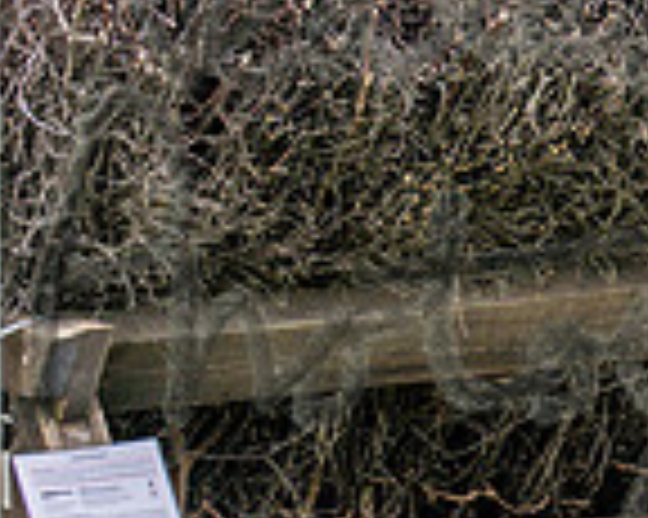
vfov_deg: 4.0
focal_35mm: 386
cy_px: -444
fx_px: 7398
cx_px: 1272
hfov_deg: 4.9
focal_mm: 70
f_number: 2.8
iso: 200
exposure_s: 1/1600
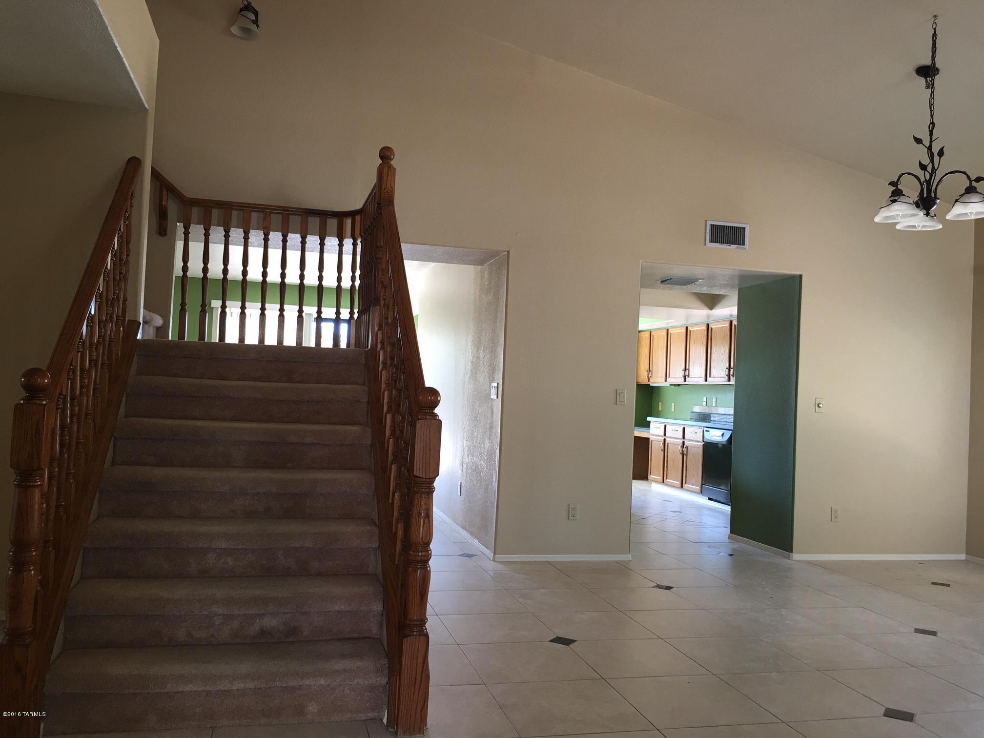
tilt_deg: +3.1
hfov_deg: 61.7
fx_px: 824
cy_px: 369
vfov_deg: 48.2
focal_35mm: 29
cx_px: 492
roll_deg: -2.9
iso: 25
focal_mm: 4.15
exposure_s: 1/15
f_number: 2.2
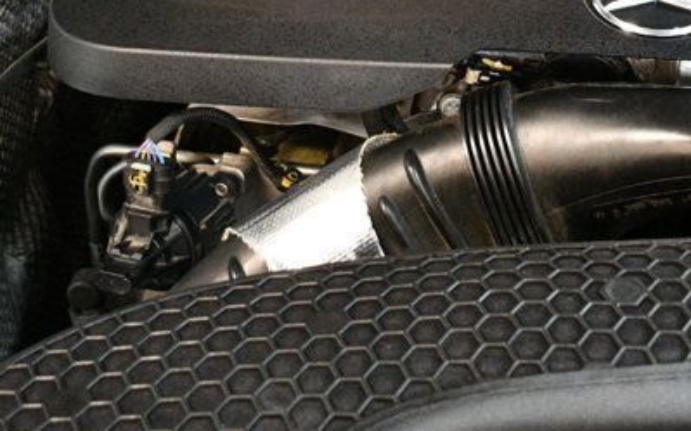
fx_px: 1675
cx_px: 582
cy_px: -64
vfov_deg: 14.3
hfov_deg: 22.9
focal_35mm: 89
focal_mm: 23
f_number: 3.8
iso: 5000
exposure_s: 1/60
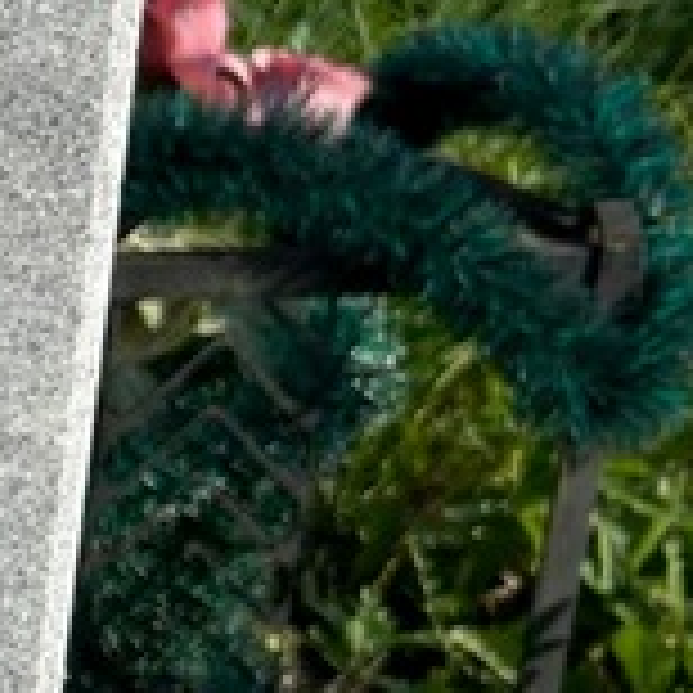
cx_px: -1071
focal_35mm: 119
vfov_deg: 14.6
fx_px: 2695
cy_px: 504
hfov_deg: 11.5
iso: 50
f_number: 1.5
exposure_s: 1/6211
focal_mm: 5.7
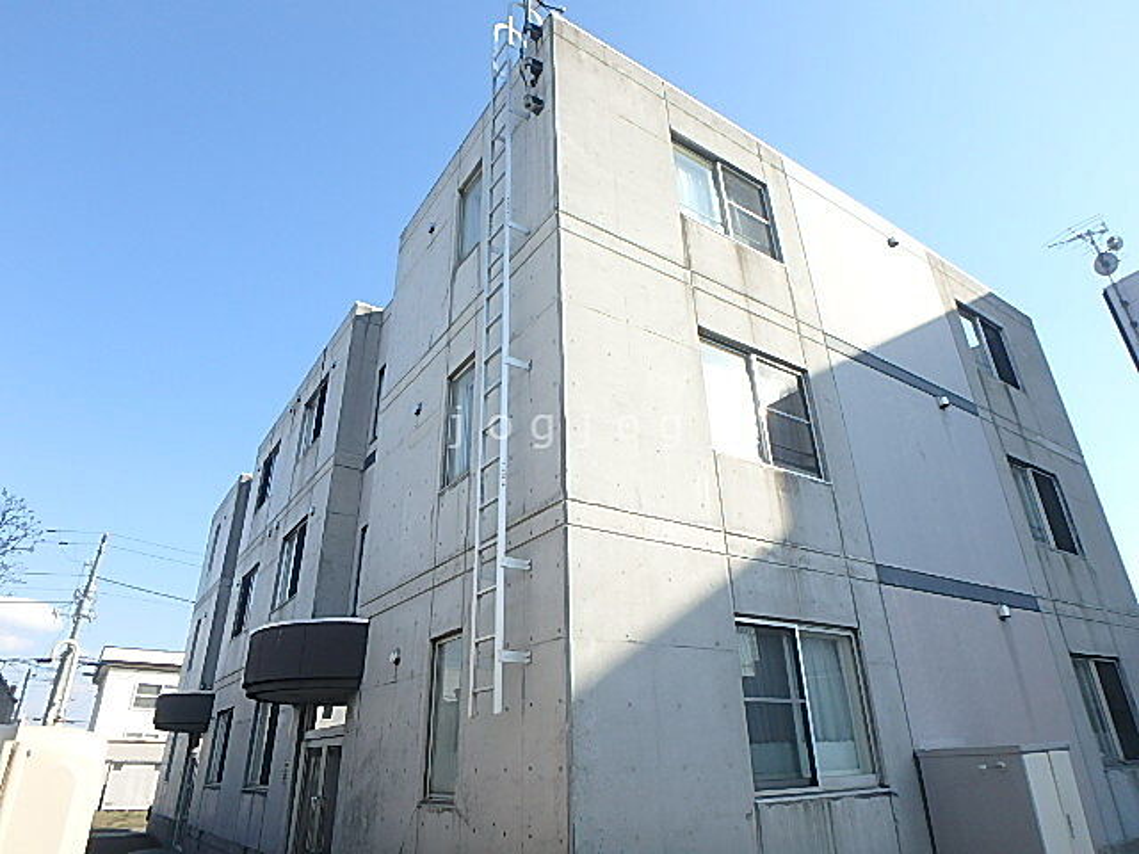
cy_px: 427
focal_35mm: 21
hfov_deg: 79.0
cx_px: 570
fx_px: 691
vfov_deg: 63.4
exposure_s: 1/640
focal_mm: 3.7
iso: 125
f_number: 3.5
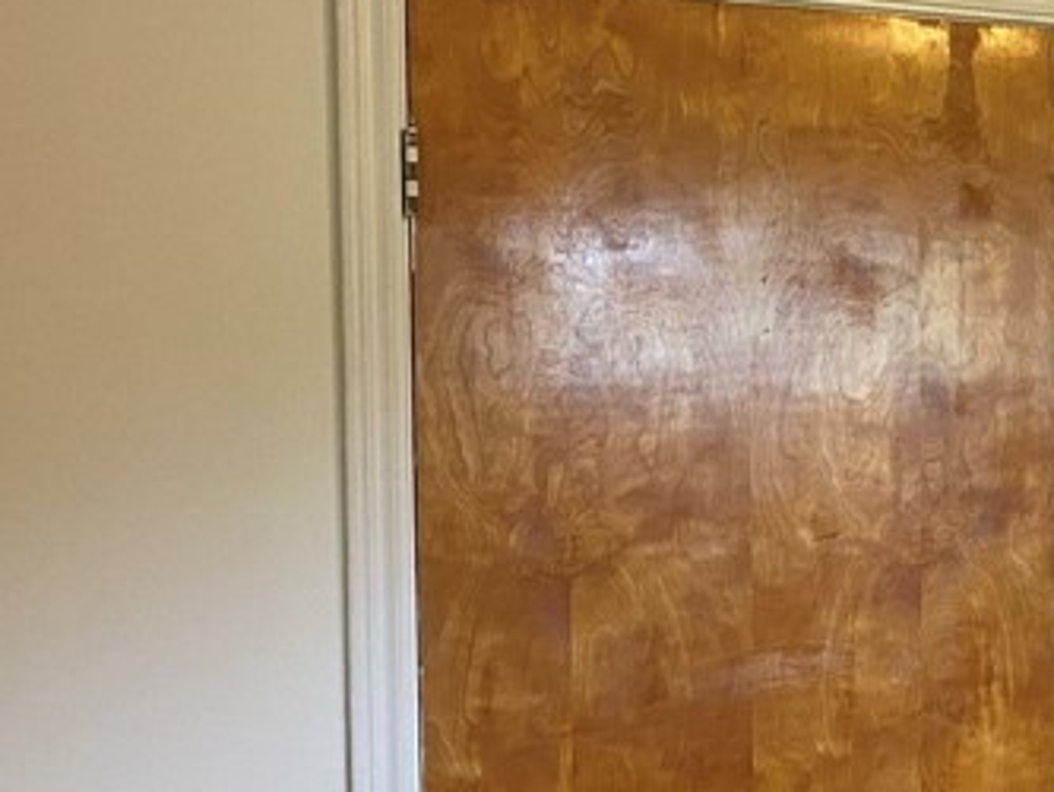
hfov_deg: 21.0
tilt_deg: -2.9
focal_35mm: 80
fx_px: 2437
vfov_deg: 18.4
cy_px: 463
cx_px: 1545
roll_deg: +0.4
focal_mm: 4.25
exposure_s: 1/60
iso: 160
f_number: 1.8
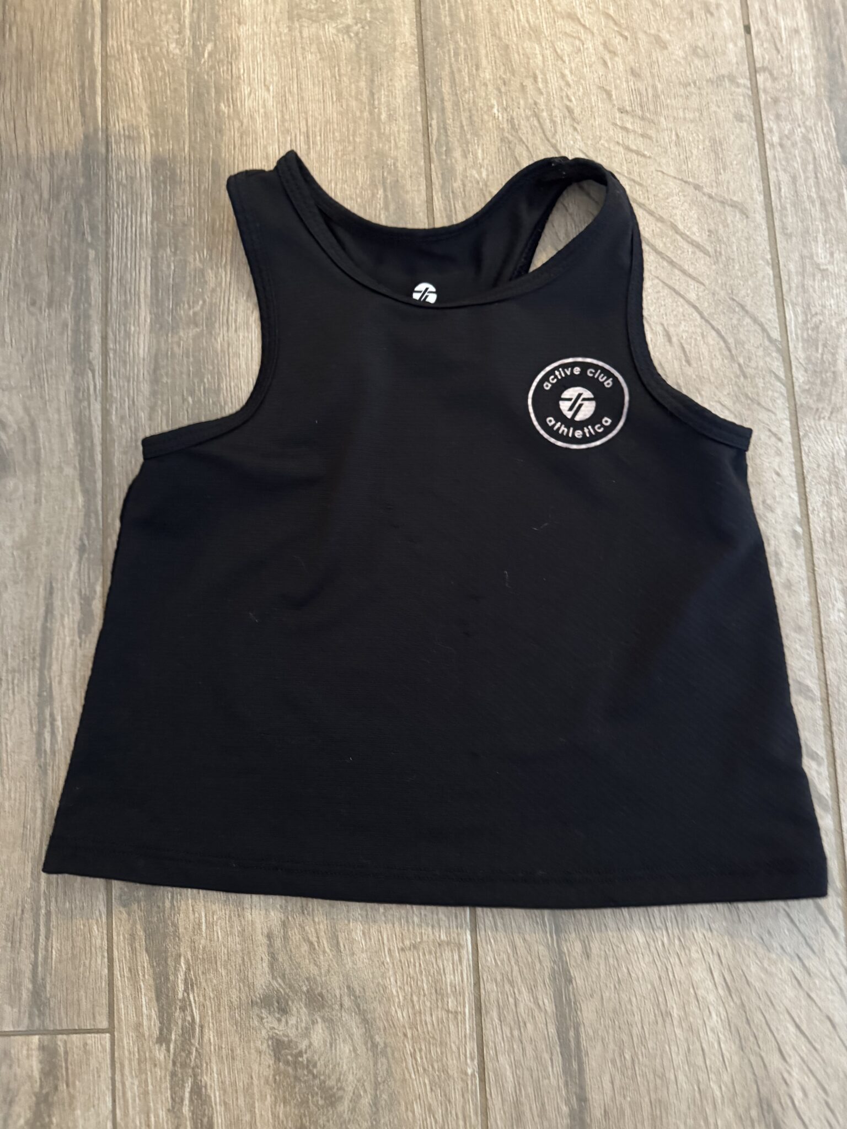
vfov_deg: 71.6
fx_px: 783
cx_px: 424
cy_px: 564
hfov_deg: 56.8
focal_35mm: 24
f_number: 1.78
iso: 1000
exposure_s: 1/30
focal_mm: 6.76
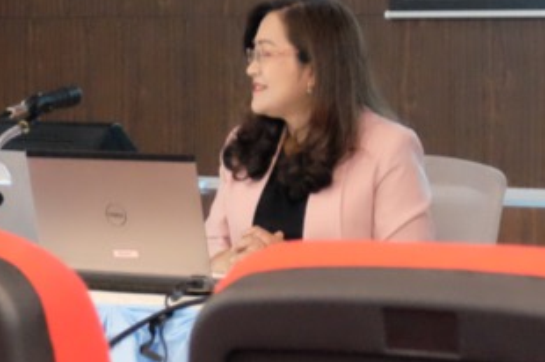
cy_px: -117
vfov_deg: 8.6
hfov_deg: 13.2
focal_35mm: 156
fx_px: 2359
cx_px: 246
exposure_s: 1/90
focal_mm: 31
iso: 6400
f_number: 4.7
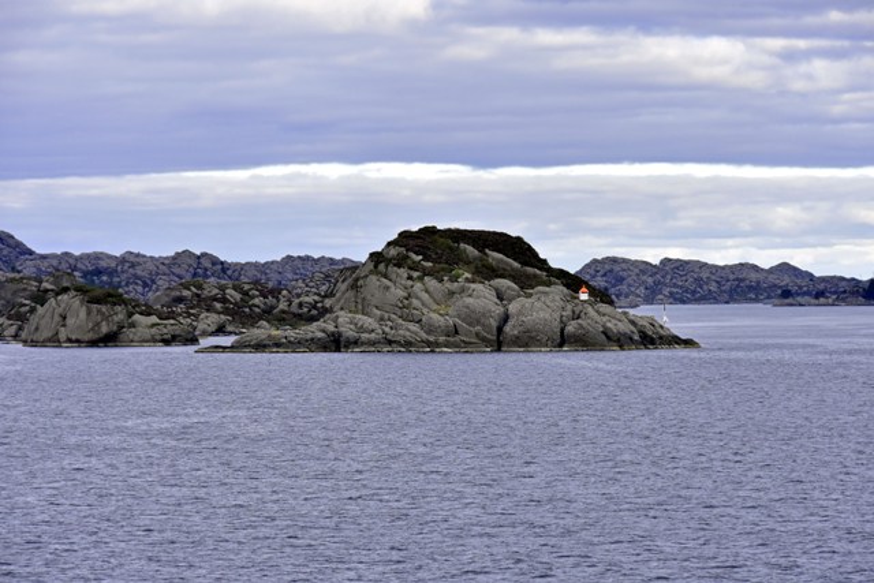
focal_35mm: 168
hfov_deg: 12.2
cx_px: 437
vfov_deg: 8.2
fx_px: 4079
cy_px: 292
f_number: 8
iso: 800
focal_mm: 112
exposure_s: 1/1000
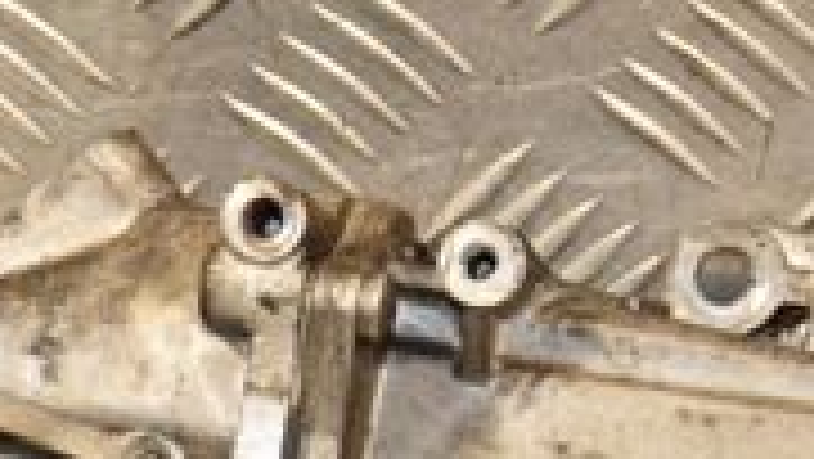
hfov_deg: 7.8
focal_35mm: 278
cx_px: 531
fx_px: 6003
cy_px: 418
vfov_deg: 4.4
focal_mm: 50
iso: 800
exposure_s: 1/200
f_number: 5
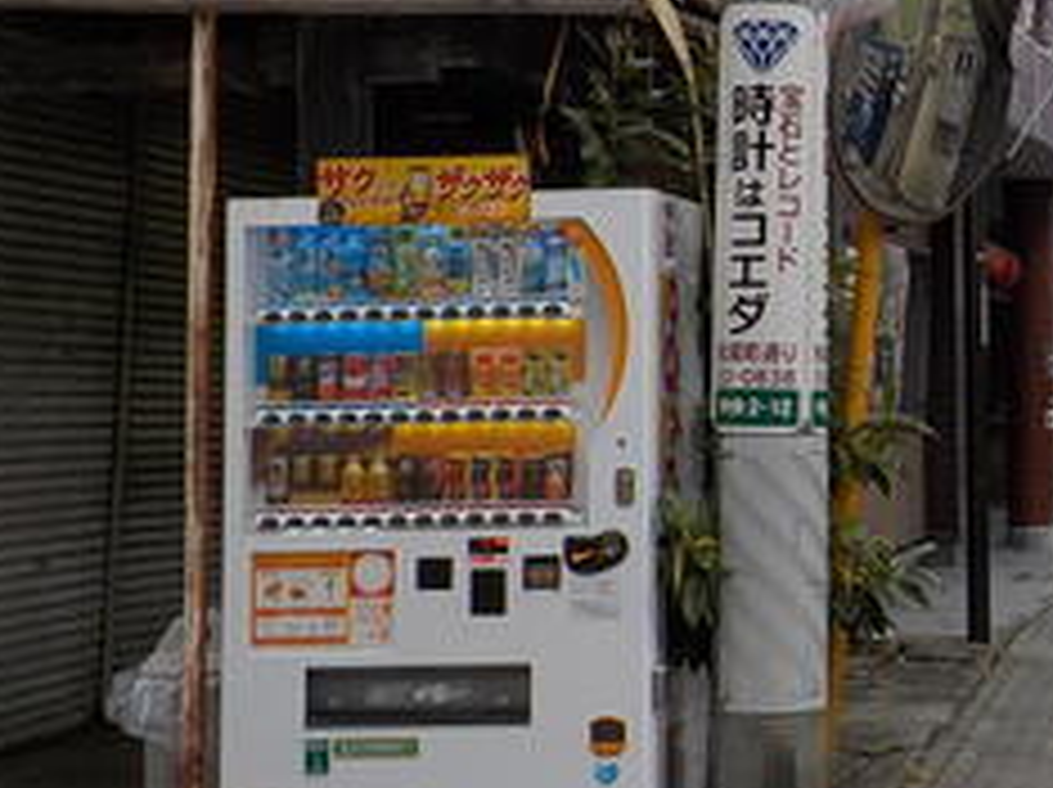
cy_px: 180
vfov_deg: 19.0
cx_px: 1102
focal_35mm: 77
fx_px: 2340
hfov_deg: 24.0
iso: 125
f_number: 3.3
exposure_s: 1/200
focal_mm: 4.1
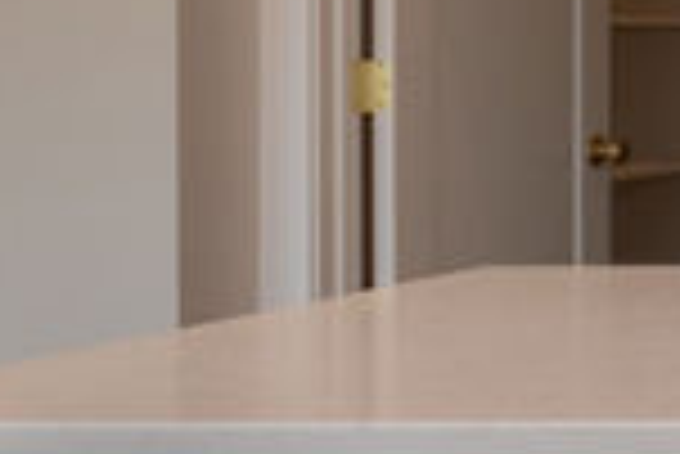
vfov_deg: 13.2
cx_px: 1680
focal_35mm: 103
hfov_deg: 13.6
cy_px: 25
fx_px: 1947
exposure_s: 1/200
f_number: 4
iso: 125
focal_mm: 10
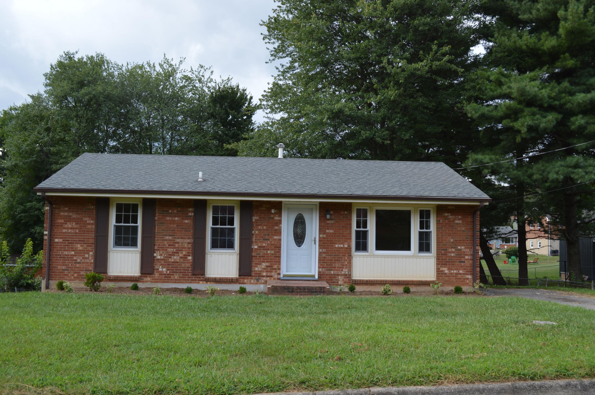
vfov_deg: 36.8
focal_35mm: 36
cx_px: 298
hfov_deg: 53.2
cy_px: 198
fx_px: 594
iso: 100
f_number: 5.6
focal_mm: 24
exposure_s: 1/125
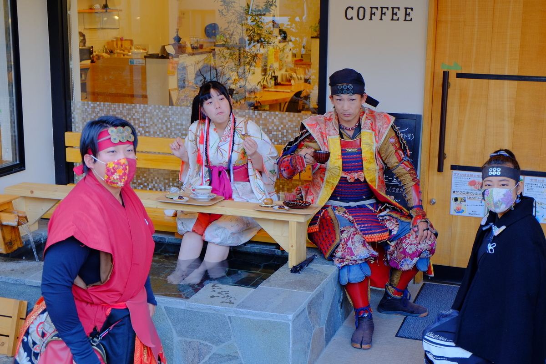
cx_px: 273
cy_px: 182
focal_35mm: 53
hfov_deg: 37.5
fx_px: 804
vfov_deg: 25.5
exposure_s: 1/50
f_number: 5
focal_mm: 35.5
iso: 800
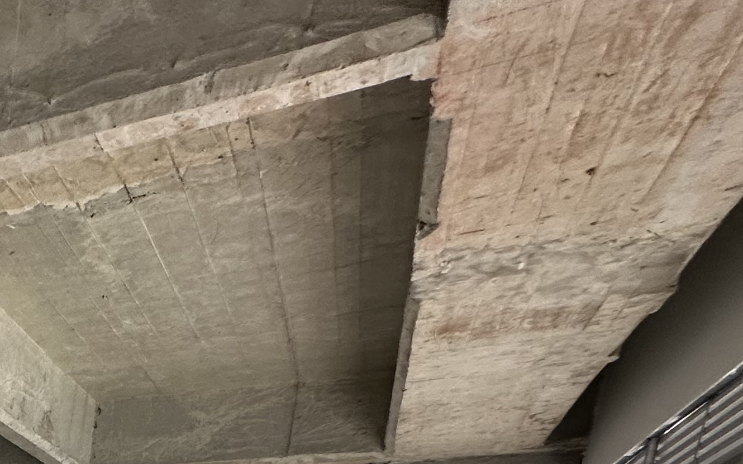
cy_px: 839
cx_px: -273
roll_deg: -2.0
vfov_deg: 20.3
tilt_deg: -11.9
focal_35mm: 45
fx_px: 911
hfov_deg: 31.4
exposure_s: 1/99
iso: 100
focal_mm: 2.22
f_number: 2.2
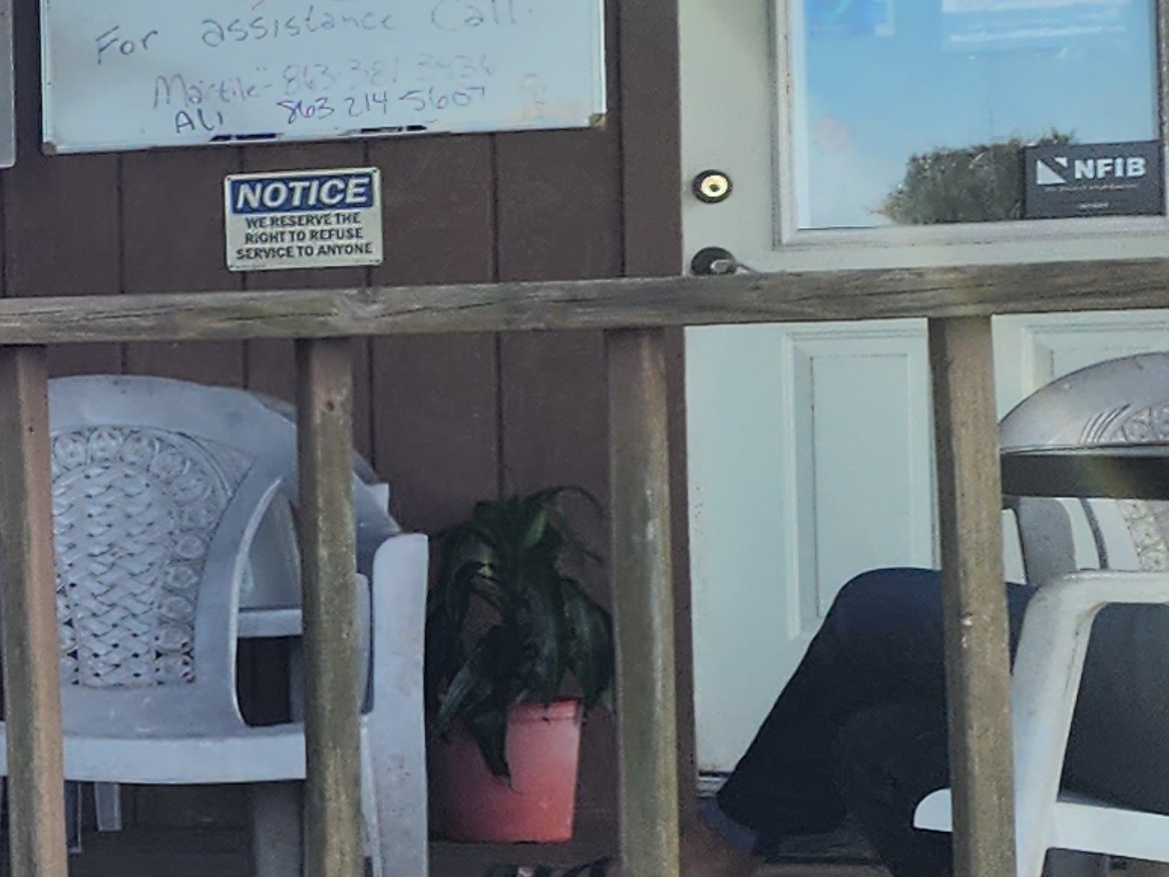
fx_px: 4019
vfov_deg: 12.4
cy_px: 549
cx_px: -1512
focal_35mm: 119
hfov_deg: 13.1
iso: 12
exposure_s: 1/389
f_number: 1.8
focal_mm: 6.4
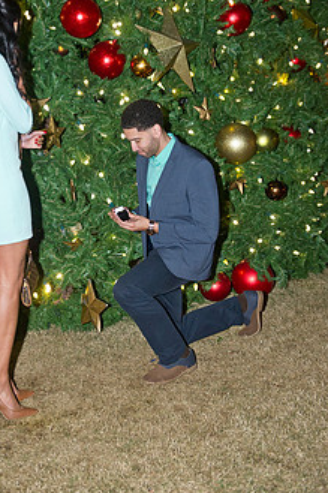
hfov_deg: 25.8
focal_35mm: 52
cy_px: 180
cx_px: 112
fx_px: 711
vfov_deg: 37.9
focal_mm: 38
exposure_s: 1/100
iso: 3200
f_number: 3.5
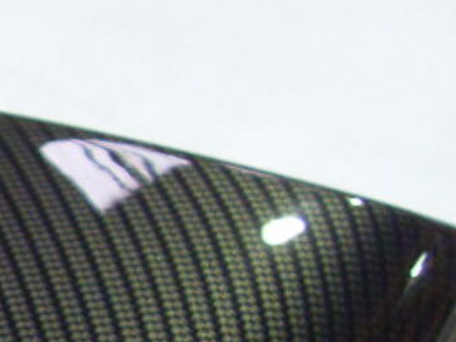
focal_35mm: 141
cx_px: -449
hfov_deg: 12.4
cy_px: 480
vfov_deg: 10.2
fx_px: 1857
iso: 200
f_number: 2.8
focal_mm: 6.3
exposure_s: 1/20
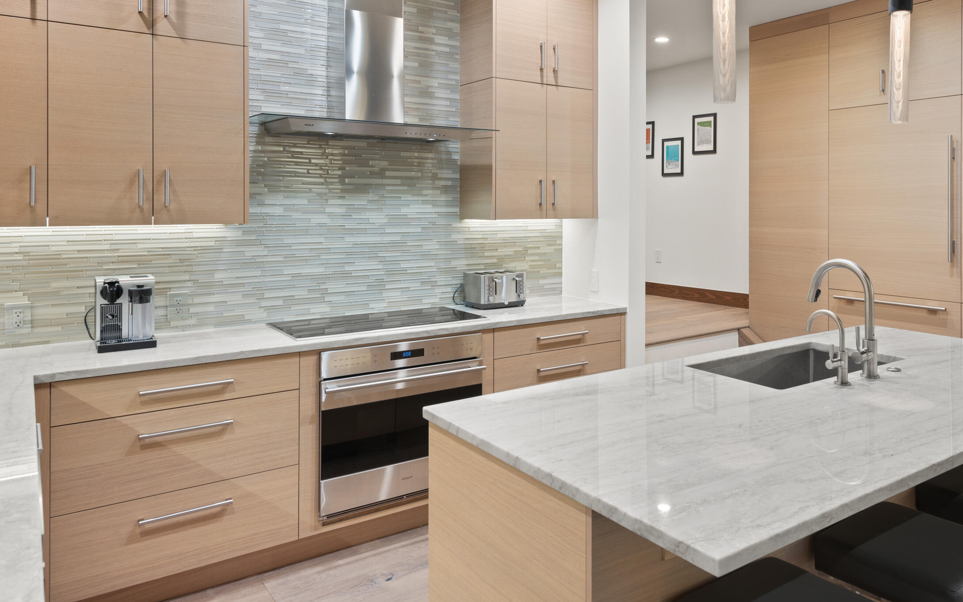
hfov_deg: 65.5
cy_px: 214
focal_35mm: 28
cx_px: 599
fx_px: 735
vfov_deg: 44.0
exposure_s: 4
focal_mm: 20
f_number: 7.1
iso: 100
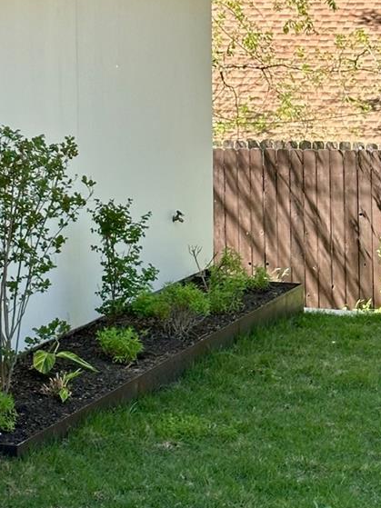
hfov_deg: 11.0
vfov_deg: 14.7
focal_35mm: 132
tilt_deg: -1.2
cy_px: 20
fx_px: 1938
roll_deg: +0.1
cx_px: -87
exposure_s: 1/791
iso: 64
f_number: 1.78
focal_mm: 6.86
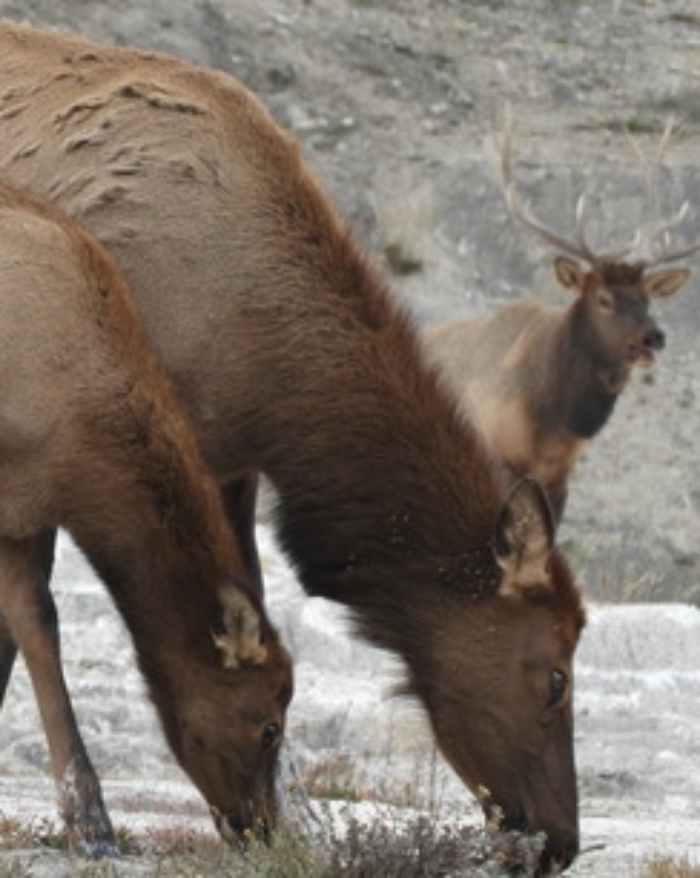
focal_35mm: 984
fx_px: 25533
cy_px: 442
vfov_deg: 2.0
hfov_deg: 1.6
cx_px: 186
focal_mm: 98.5
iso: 180
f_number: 5.6
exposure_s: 1/250
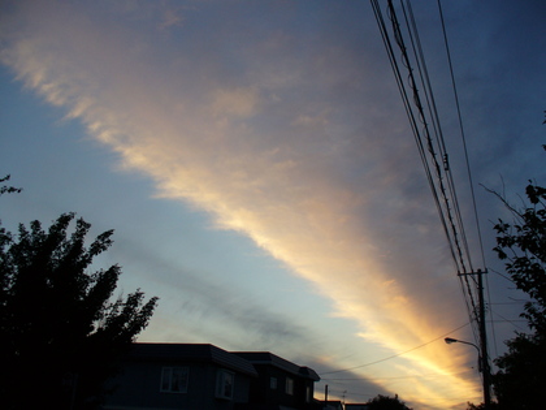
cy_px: 205
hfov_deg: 50.1
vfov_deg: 38.7
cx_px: 273
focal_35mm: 37
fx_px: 584
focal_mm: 6.1
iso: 80
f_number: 2.8
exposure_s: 1/320
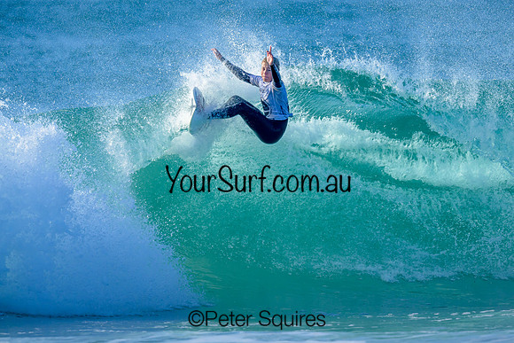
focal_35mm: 1098
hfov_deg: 1.9
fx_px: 15682
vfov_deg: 1.3
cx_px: 259
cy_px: 140
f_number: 6.3
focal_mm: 800
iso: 500
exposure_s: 1/2000
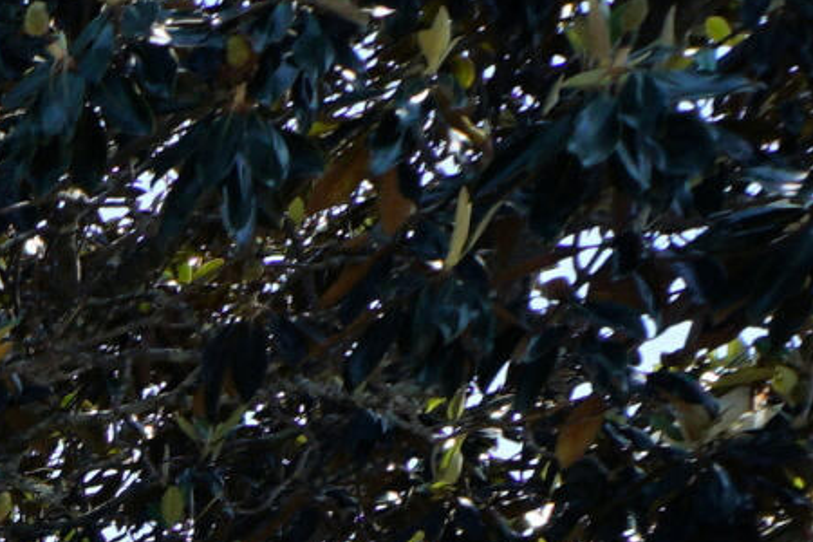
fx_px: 2258
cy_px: 1582
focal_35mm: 100
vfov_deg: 10.3
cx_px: -1693
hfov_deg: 11.1
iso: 100
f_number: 6.3
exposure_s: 1/160
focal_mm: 10
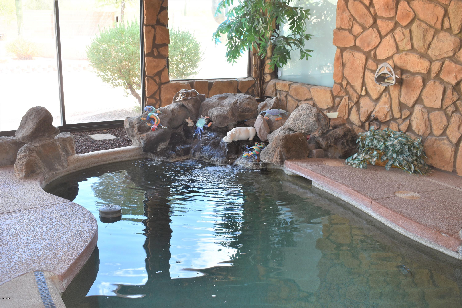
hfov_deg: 53.1
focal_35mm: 36
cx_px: 231
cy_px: 154
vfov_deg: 36.9
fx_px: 462
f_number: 5.6
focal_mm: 24
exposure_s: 1/40
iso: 100
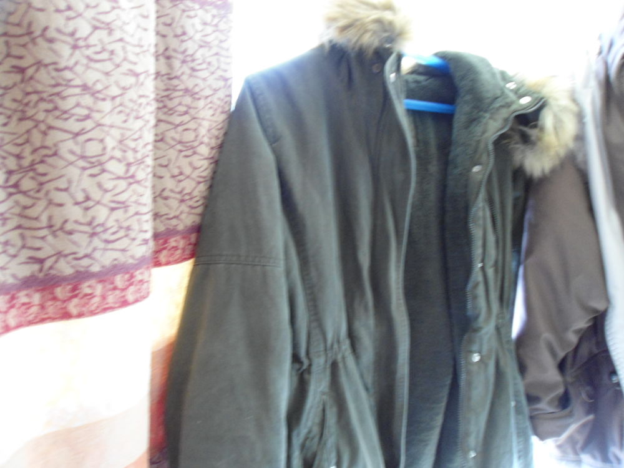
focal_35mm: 26
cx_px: 312
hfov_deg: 67.3
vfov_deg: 53.1
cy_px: 234
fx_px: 469
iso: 400
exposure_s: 1/15
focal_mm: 4.7
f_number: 2.8
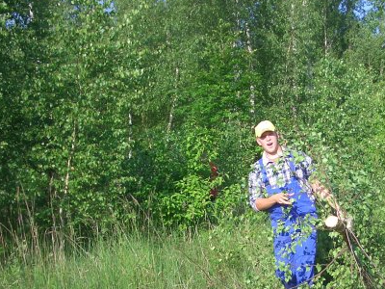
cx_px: 271
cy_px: 202
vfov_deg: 25.9
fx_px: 623
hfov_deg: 33.9
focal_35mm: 56
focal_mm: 5.8
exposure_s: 1/800
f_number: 2.6
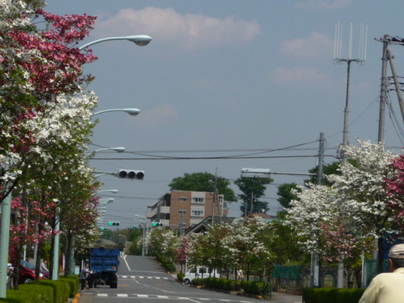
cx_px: 202
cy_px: 152
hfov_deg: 12.3
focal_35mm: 161
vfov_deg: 9.2
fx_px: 1879
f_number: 4.7
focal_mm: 16.3
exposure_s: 1/1000
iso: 100
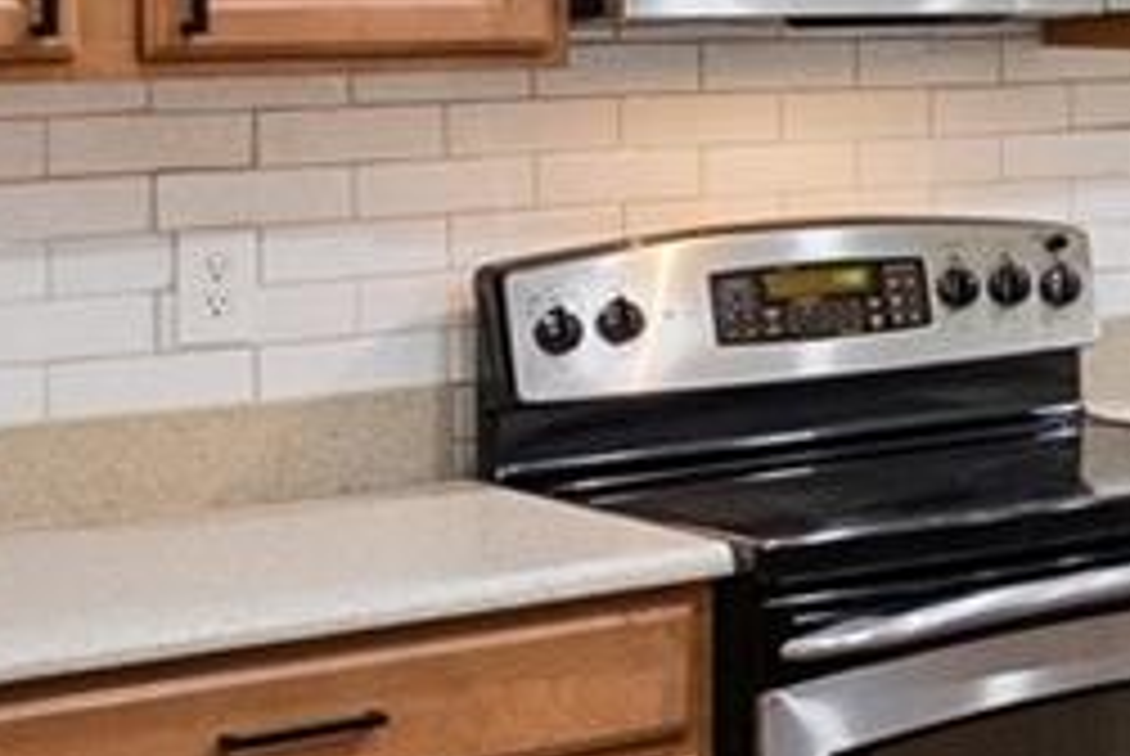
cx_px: 2102
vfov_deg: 13.2
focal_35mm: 102
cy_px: -50
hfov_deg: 16.4
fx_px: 3205
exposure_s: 1/60
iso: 3200
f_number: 9
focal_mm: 16
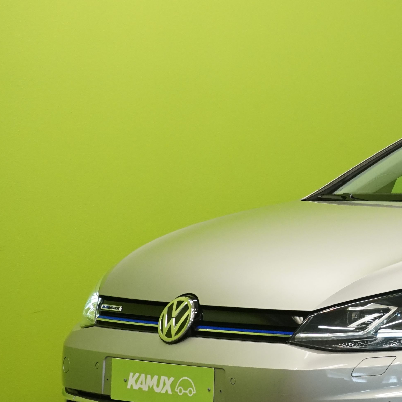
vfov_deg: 10.5
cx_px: 602
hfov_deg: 10.1
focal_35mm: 167
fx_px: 2194
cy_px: 223
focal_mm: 64
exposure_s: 1/25
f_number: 9
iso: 2000
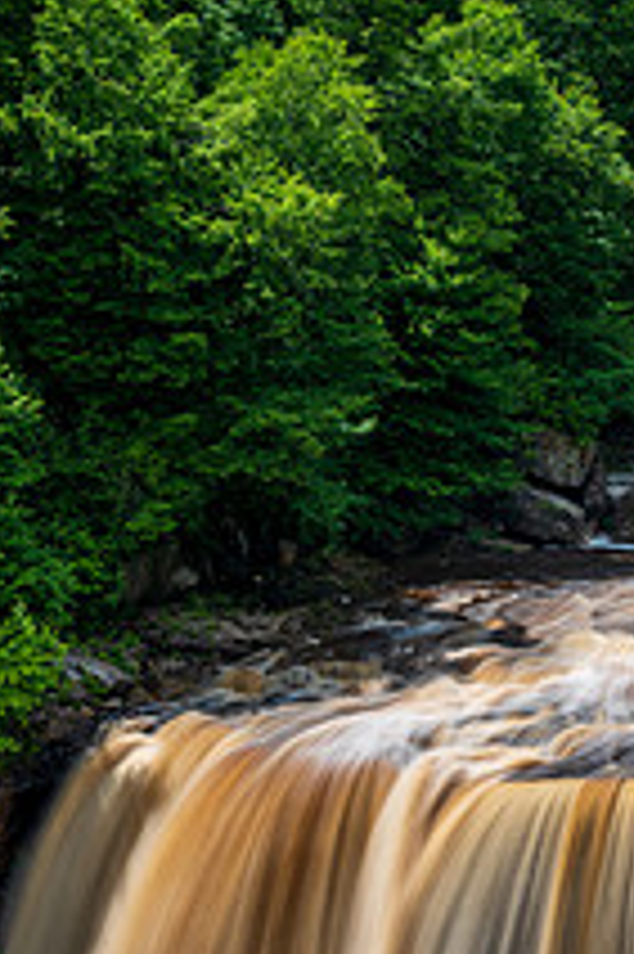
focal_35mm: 217
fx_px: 5741
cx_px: 432
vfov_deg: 9.5
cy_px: 693
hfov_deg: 6.3
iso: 64
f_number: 13
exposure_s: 1/1.43
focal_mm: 102
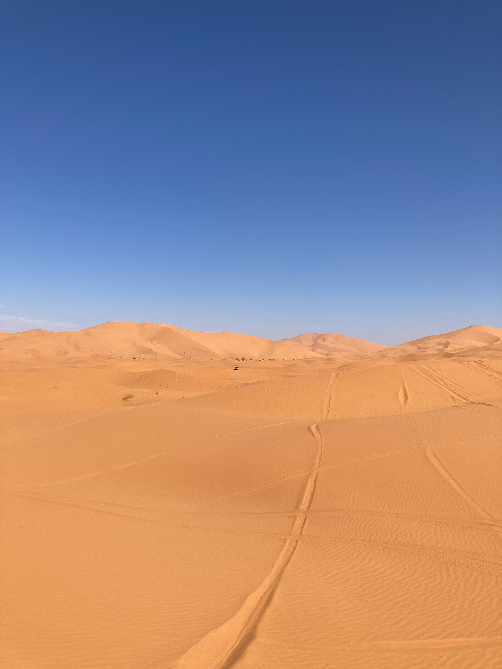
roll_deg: -1.4
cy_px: 334
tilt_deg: +3.7
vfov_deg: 63.4
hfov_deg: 49.7
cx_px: 251
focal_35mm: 28
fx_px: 541
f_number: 1.8
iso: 20
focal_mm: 3.99
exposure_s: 1/3247
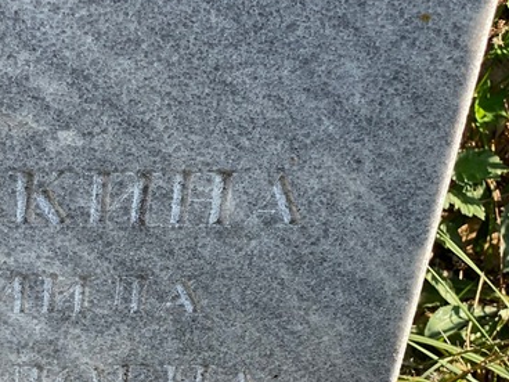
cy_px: 307
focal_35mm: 113
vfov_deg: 13.0
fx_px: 1662
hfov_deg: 17.2
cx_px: 58
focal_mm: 6
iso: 20
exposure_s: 1/428
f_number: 2
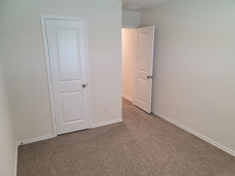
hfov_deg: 69.4
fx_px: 170
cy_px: 88
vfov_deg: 54.9
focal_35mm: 25
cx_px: 118
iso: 250
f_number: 1.8
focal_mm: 7
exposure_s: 1/60
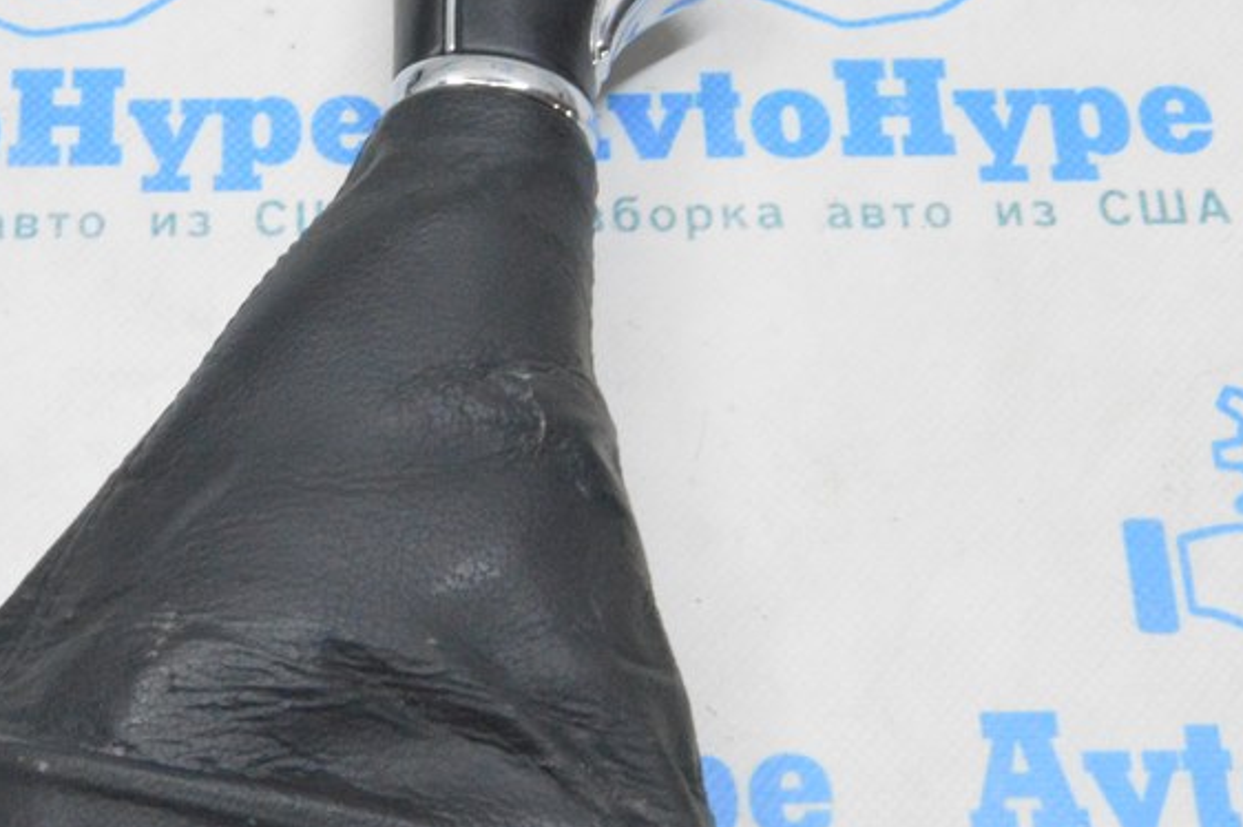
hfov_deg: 28.3
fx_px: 2450
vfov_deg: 19.1
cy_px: 306
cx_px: 398
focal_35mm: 71
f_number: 20
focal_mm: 26
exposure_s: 1/15
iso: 6400
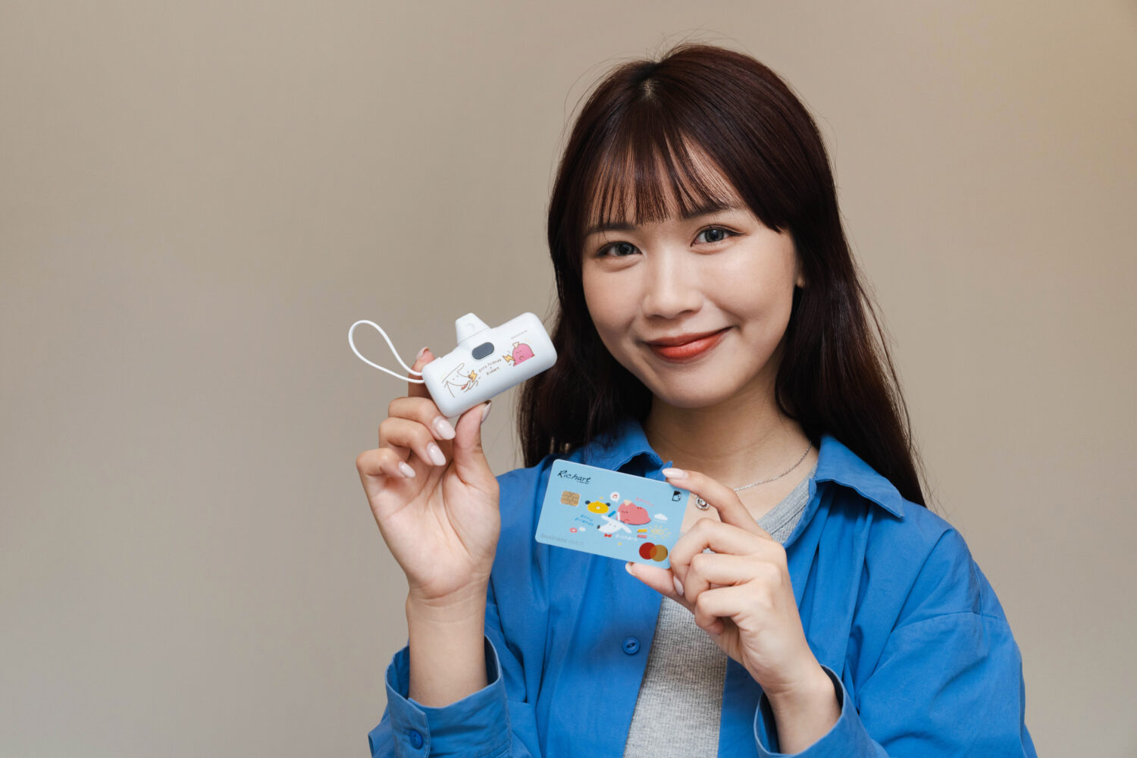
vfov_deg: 21.9
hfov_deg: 32.4
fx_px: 1958
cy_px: 379
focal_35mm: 62
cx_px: 568
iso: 640
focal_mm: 62
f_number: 5
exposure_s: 1/100
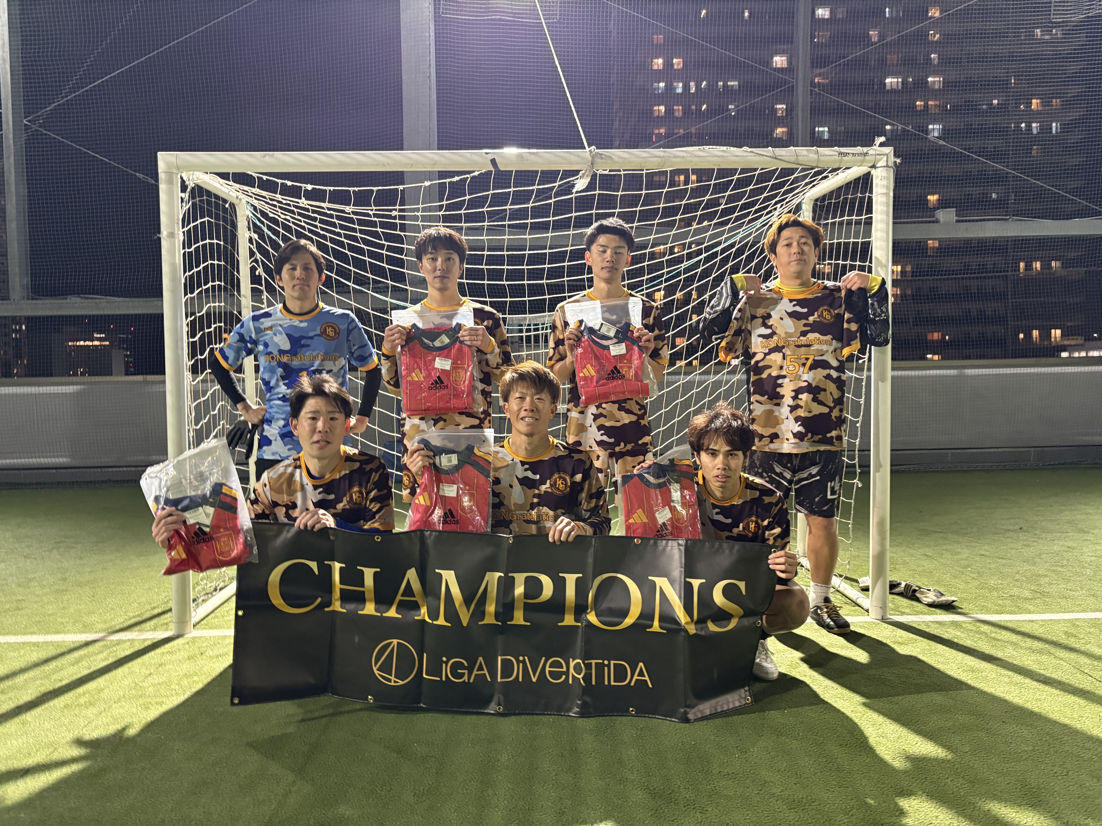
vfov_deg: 53.1
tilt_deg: -1.0
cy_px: 413
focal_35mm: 26
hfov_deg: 67.3
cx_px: 551
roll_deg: +1.5
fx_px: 828
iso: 320
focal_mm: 5.96
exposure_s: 1/33
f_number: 1.6
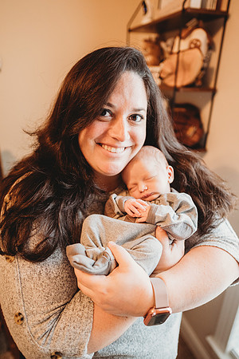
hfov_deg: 53.1
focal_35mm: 24
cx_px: 120
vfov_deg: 73.7
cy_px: 180
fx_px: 239
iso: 500
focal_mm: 24
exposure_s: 1/160
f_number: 2.2
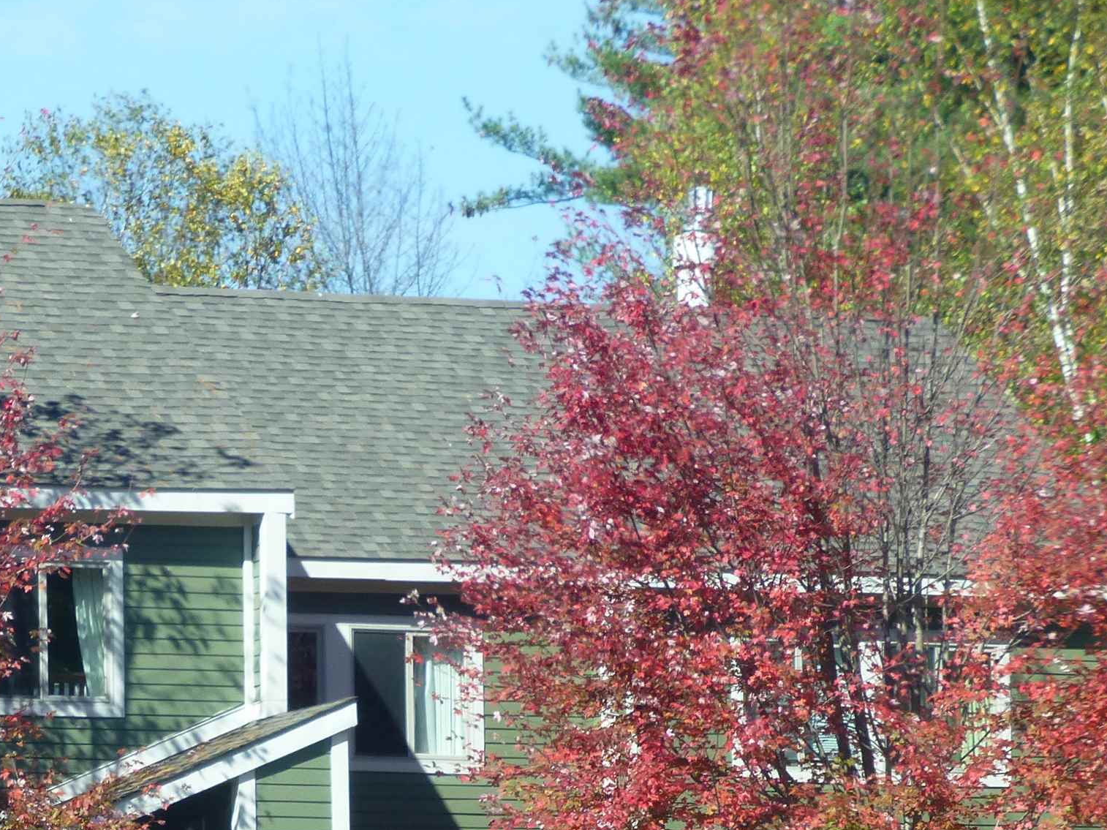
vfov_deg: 5.3
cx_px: 251
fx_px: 8889
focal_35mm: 278
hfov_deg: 7.1
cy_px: 698
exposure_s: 1/200
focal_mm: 24.4
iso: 100
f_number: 5.4
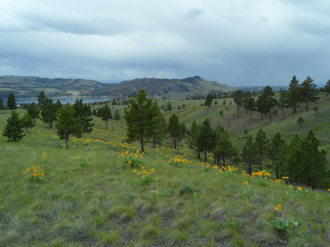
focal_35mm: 33
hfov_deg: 55.3
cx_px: 173
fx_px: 315
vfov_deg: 42.9
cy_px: 110
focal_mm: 4.9
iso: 80
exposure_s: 1/750
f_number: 3.5
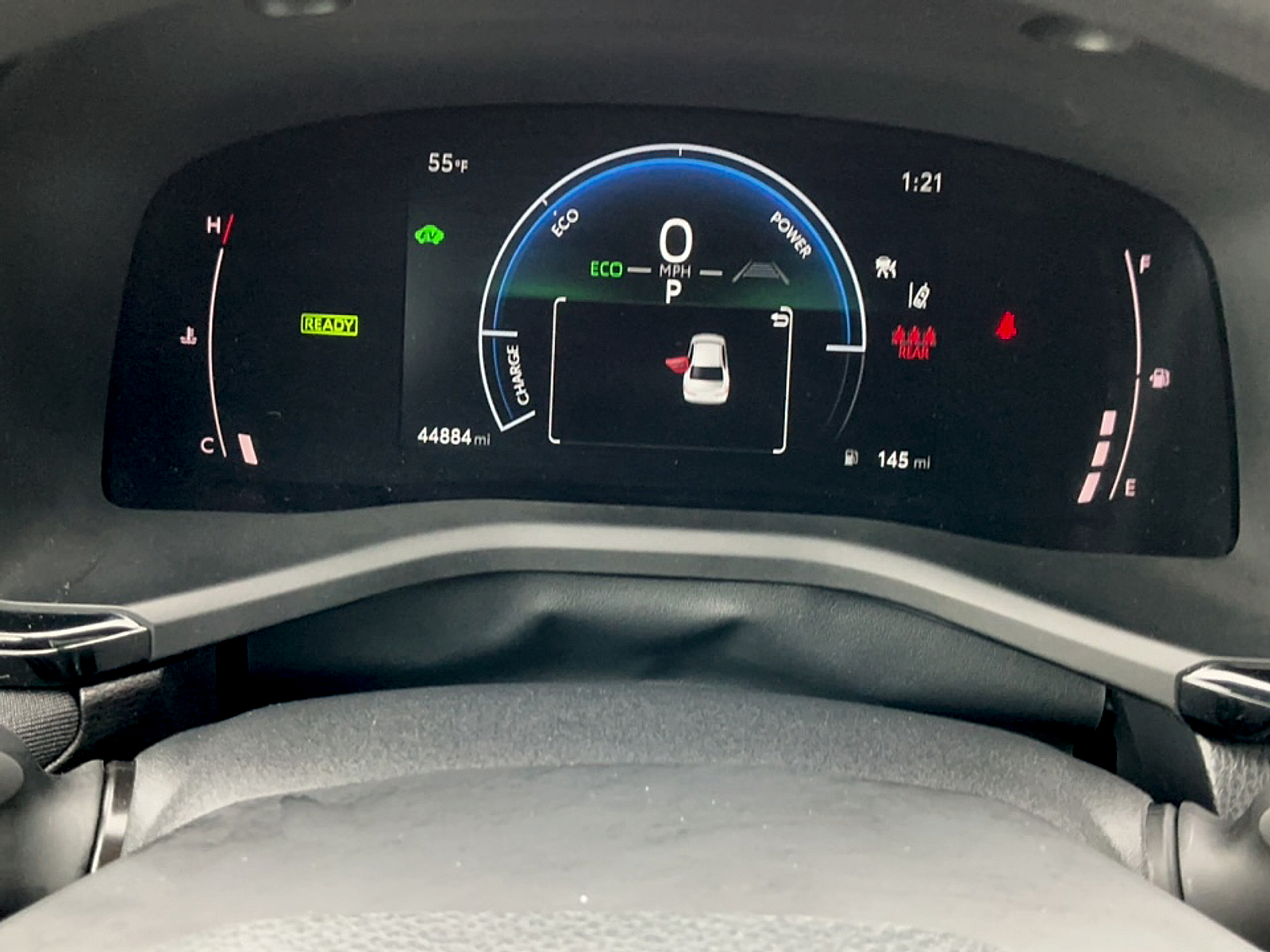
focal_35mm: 30
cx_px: 635
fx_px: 1101
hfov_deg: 60.0
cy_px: 476
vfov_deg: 46.8
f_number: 1.8
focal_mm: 3
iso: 100
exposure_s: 1/60
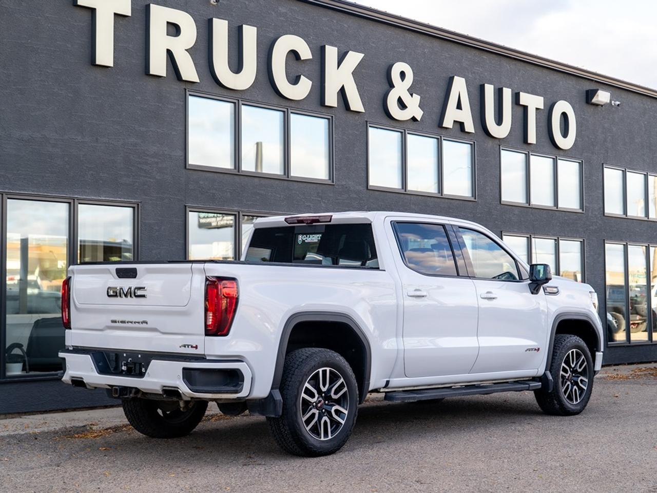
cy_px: 235
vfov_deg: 25.5
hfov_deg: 33.6
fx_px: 1089
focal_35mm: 57
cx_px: 327
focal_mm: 49
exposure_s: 1/160
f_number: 4
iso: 125
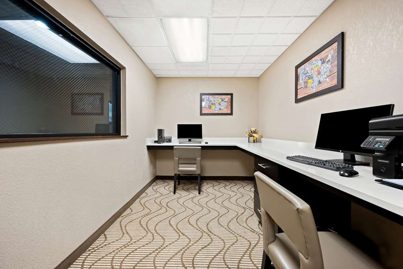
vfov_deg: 81.2
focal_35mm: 14
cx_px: 202
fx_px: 157
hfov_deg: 104.3
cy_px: 134
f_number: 8
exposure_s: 1/2.5
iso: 400
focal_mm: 14
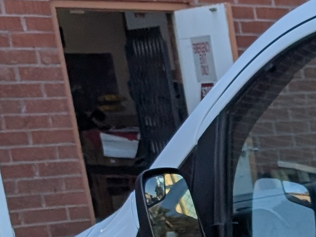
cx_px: 846
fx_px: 1296
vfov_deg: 9.7
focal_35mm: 142
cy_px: 483
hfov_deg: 10.9
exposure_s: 1/604
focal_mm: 6.9
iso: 20
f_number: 1.68
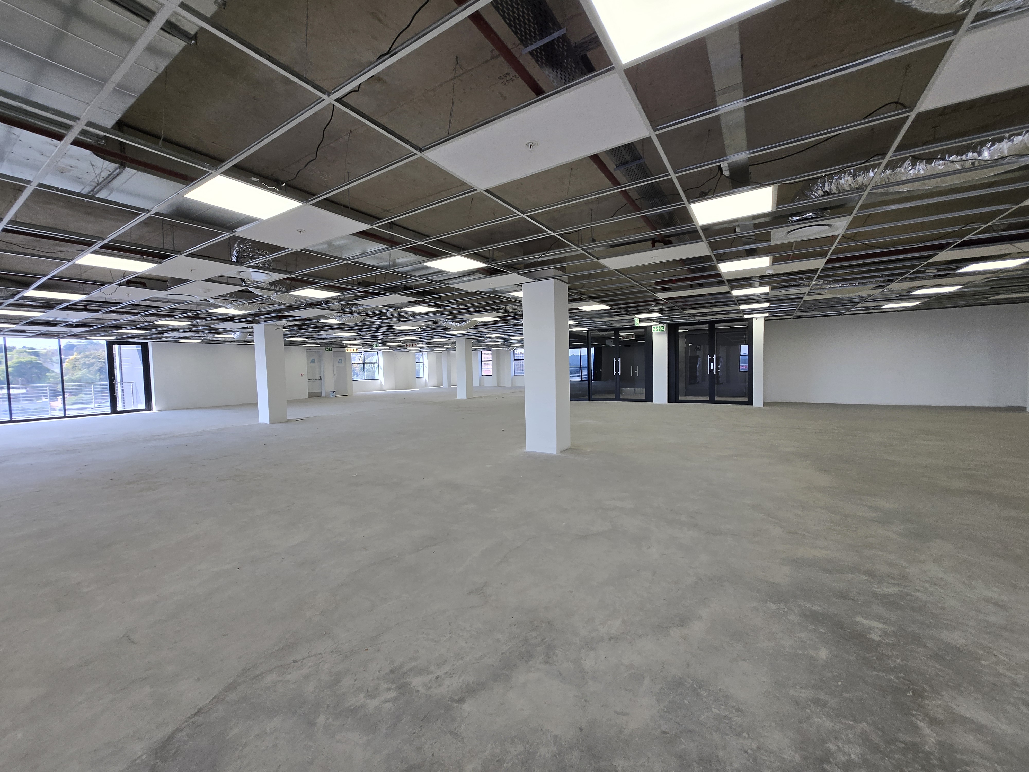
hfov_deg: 106.2
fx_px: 386
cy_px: 386
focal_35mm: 13
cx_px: 514
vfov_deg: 89.9
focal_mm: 1.7
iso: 40
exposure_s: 1/100
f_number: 2.2
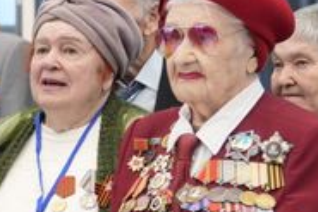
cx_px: -168
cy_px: 143
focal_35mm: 140
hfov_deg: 13.7
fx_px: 1236
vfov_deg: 9.8
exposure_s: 1/160
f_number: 3.2
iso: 1000
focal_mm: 37
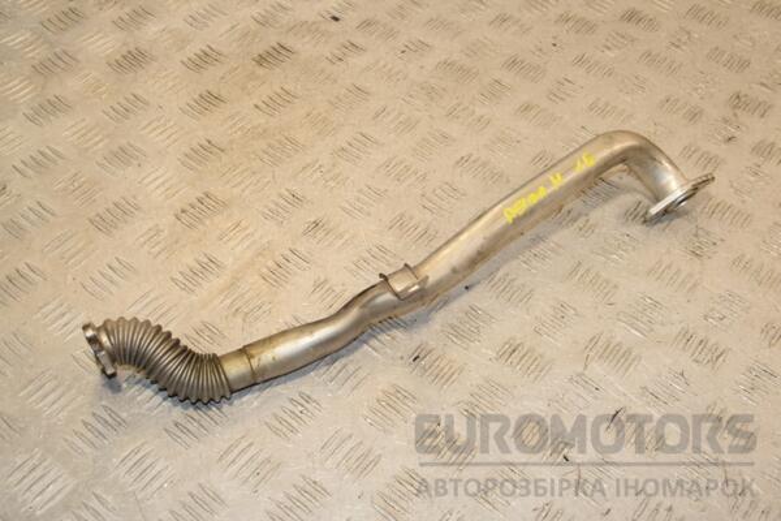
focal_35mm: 45
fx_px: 976
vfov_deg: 29.9
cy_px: 260
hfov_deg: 43.6
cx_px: 390
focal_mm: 30
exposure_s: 1/200
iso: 800
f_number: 9
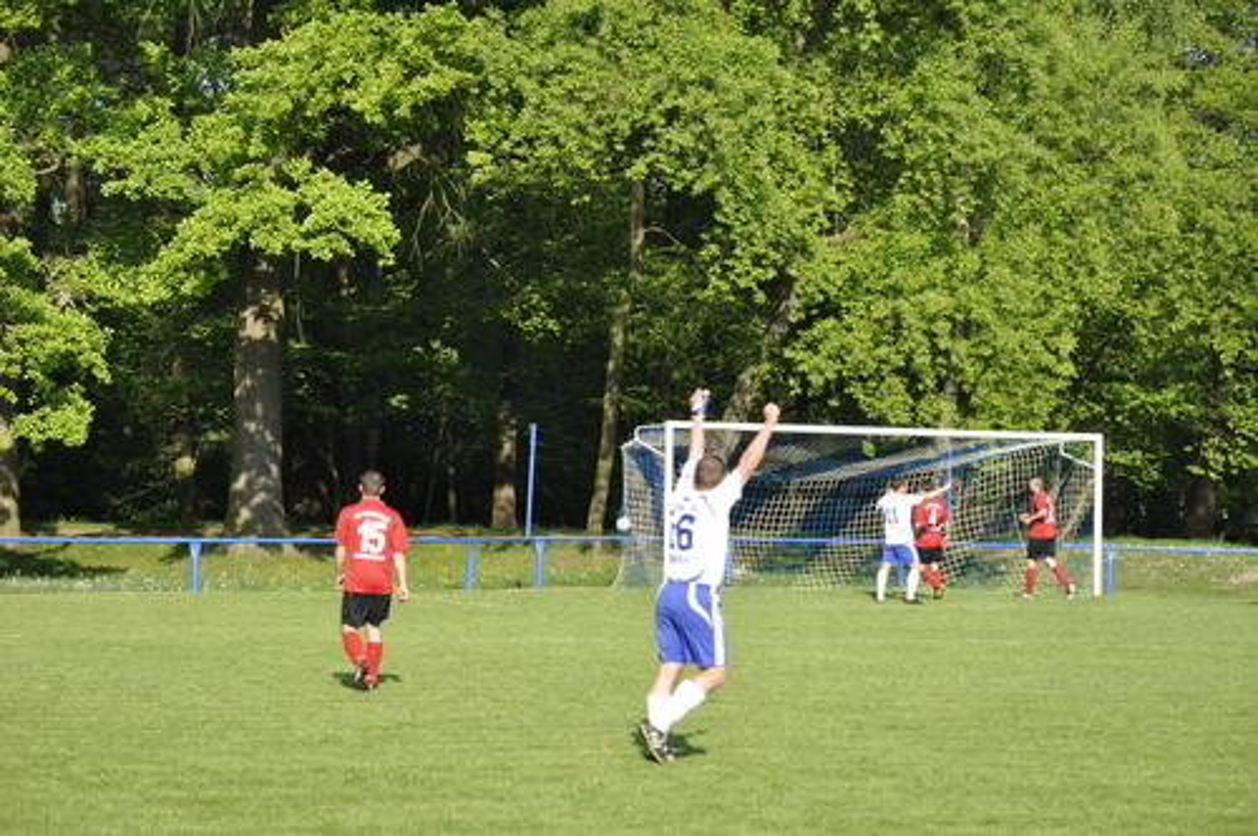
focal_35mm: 128
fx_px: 4450
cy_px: 418
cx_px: 629
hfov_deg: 16.1
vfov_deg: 10.7
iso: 200
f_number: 8
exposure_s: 1/250
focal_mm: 85
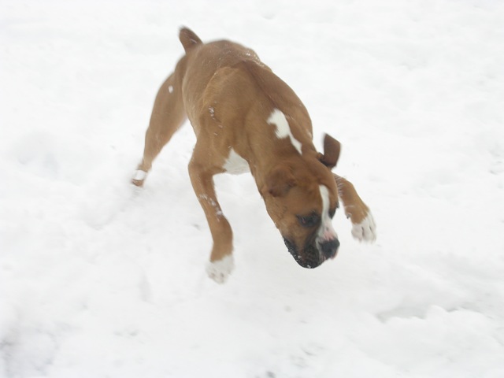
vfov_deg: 20.4
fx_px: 1048
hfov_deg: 27.0
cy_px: 189
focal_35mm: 72
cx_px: 252
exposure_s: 1/110
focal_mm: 10.9
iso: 50
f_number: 3.7
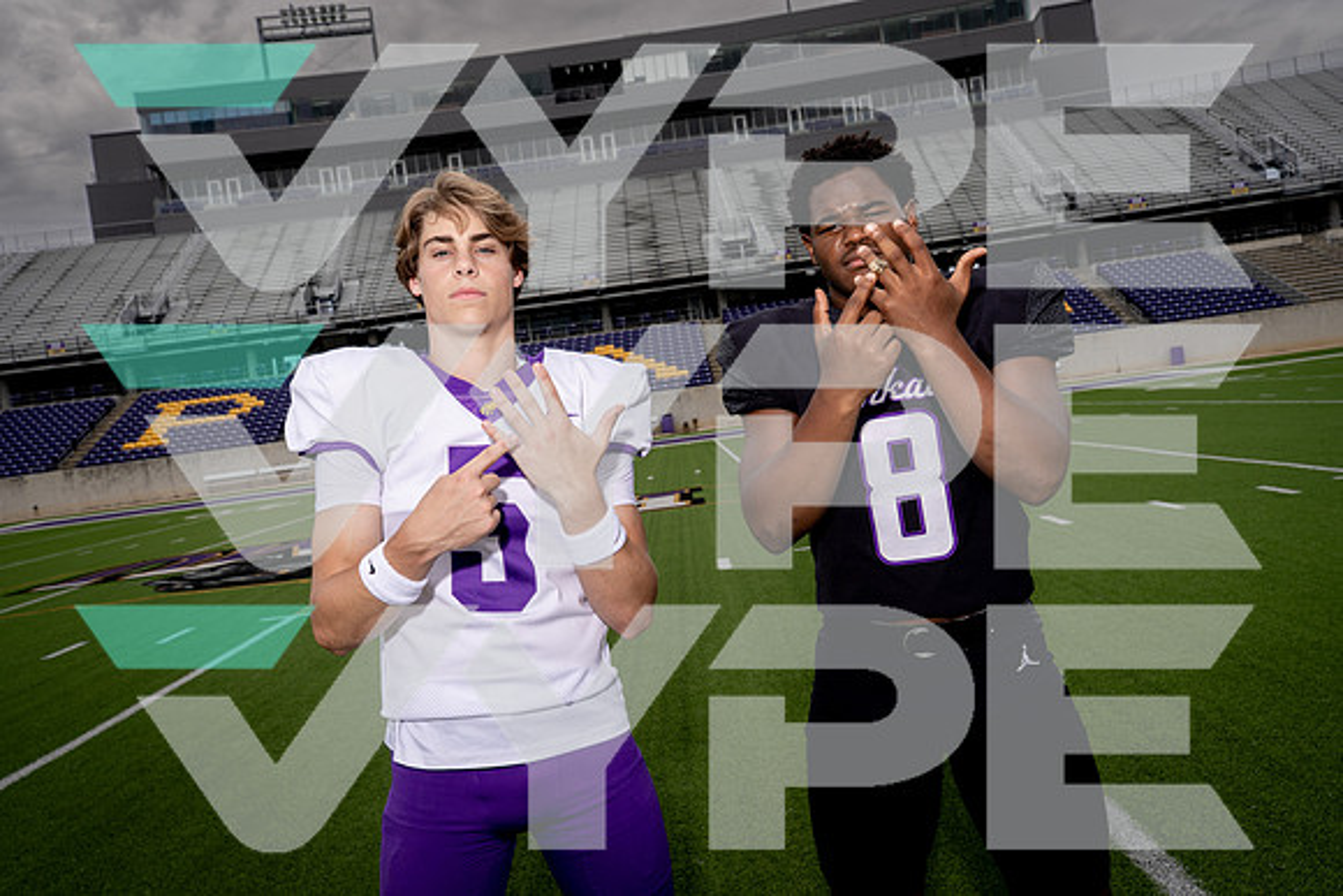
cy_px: 448
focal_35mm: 31
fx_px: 1157
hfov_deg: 60.3
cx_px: 672
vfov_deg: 42.3
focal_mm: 31
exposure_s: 1/250
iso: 100
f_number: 8
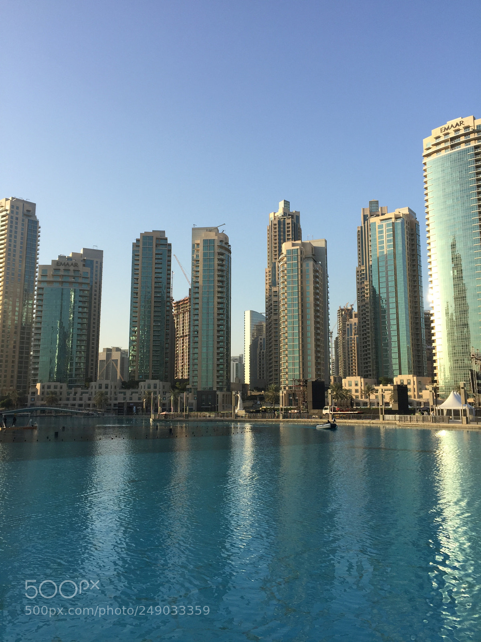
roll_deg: -0.1
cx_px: 240
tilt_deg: +9.7
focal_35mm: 29
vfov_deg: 61.7
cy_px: 321
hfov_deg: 48.2
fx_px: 537
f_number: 2.2
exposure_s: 1/898
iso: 32
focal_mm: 4.15
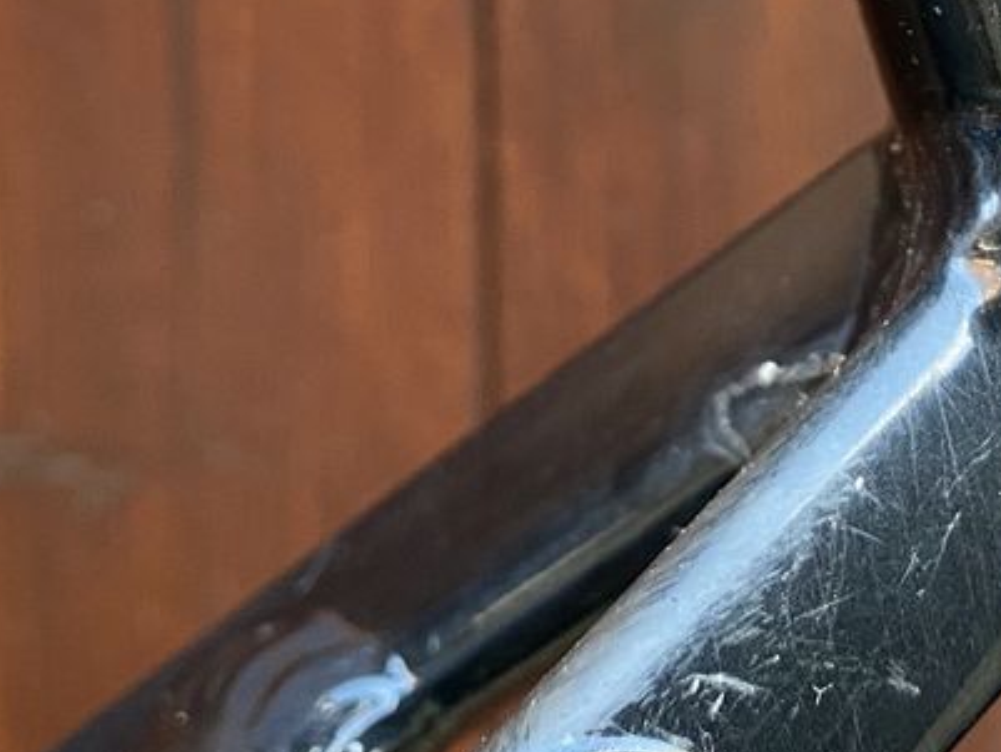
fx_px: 2401
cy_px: -310
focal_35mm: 83
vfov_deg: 16.5
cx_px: 879
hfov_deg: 23.0
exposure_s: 1/79
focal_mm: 4.25
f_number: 1.8
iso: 125
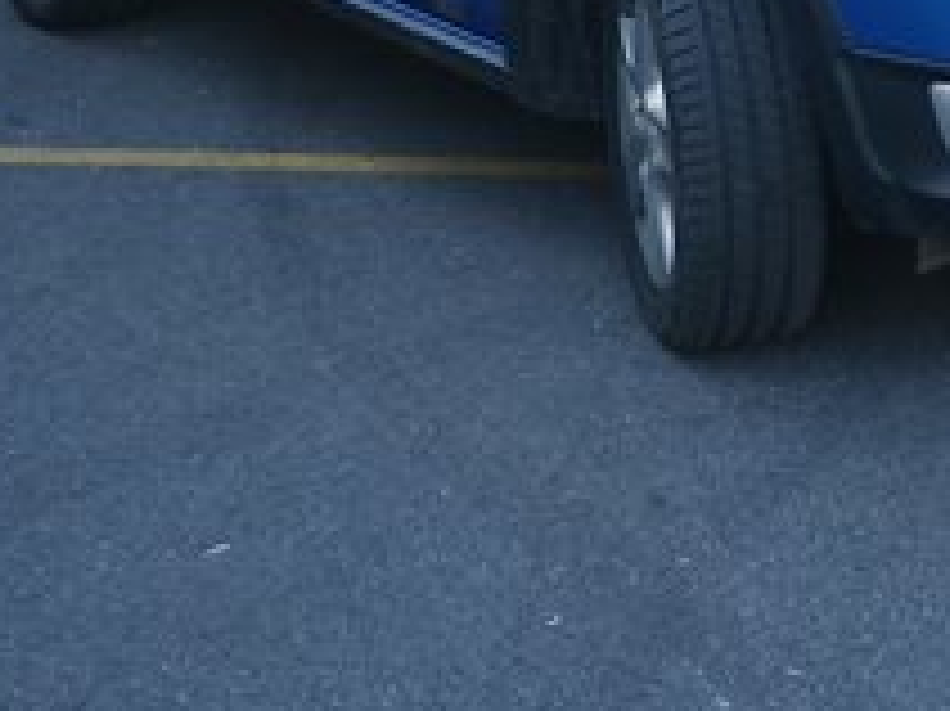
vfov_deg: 16.0
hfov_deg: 22.2
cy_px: -338
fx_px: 2331
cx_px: 950
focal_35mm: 85
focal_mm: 5
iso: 80
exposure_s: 1/125
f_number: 3.5
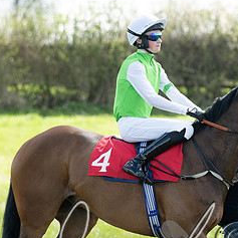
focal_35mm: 513
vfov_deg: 3.4
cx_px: 215
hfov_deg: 3.4
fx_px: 3990
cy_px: 179
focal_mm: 165
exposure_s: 1/1000
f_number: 4
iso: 400
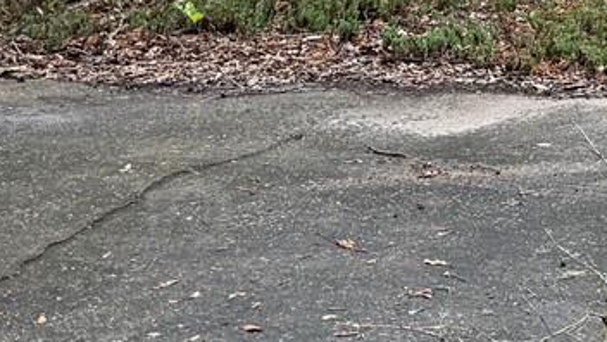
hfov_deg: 15.2
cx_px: 1148
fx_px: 1915
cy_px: -501
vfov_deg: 9.1
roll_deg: -1.1
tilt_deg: +3.3
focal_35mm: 119
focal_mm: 6.76
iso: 100
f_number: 1.78
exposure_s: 1/470
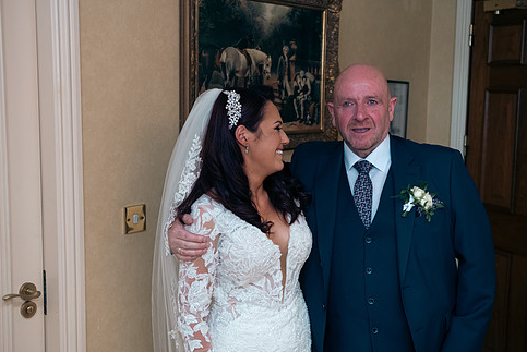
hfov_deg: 41.1
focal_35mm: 48
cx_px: 267
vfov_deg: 28.1
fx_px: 703
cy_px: 183
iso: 640
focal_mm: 40
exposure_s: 1/160
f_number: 3.5
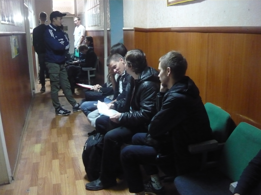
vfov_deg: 42.9
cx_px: 130
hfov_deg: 55.4
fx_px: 249
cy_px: 98
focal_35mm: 33
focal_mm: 5.5
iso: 800
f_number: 2.8
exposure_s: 1/10
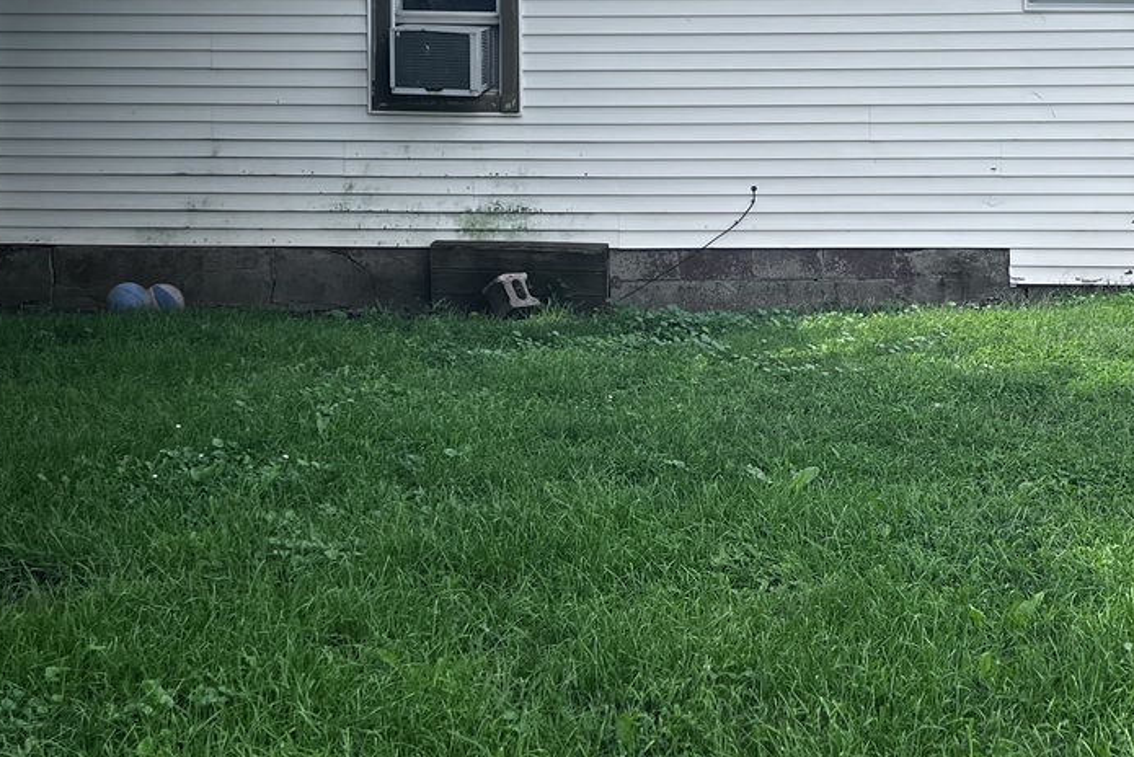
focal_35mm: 56
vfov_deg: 23.8
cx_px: 785
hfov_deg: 35.2
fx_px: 1765
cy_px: 137
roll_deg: -0.3
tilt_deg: -3.6
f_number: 1.5
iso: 50
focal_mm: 5.7
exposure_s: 1/3356
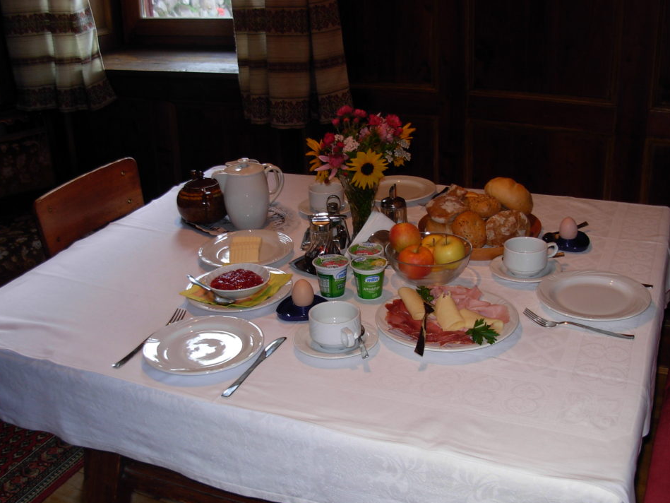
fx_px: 794
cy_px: 271
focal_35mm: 41
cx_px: 352
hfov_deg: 45.8
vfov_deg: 35.1
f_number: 2.9
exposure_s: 1/22.6
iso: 79
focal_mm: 6.3
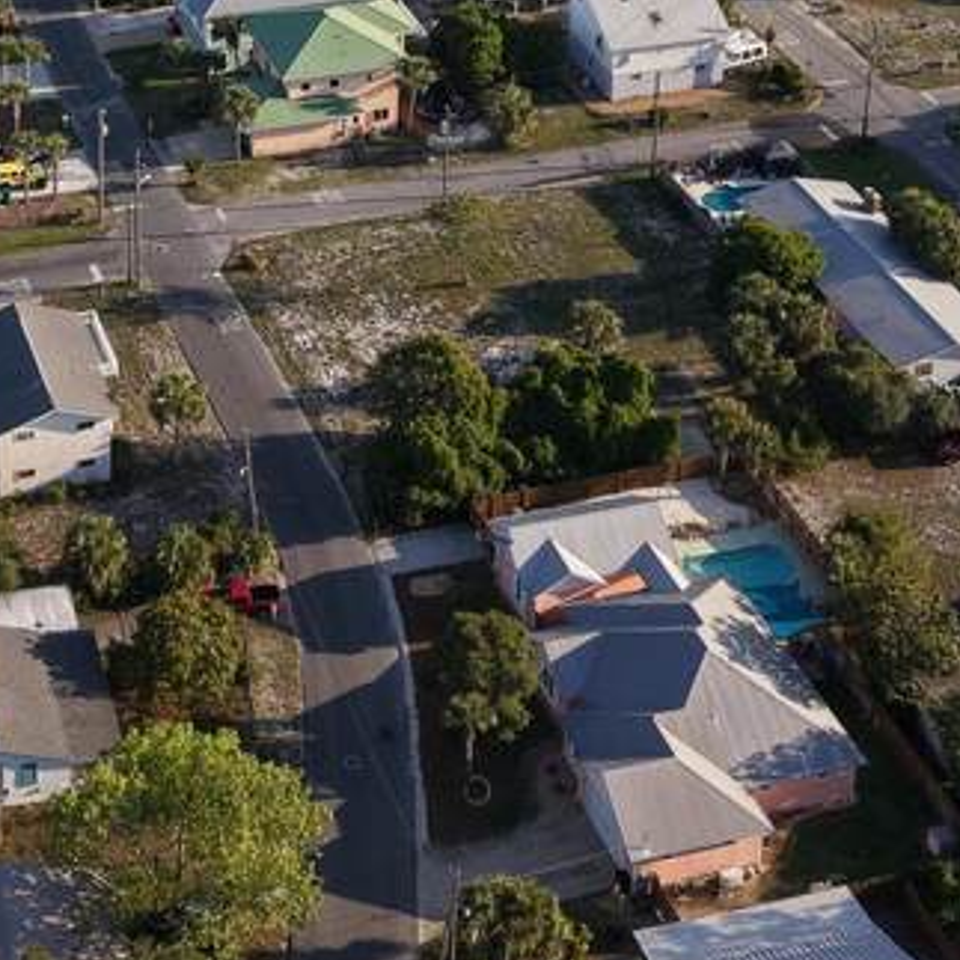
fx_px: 2636
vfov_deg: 19.3
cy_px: -244
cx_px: 205
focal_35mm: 84
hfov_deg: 20.4
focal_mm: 8.67
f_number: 1.8
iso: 150
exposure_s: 1/60
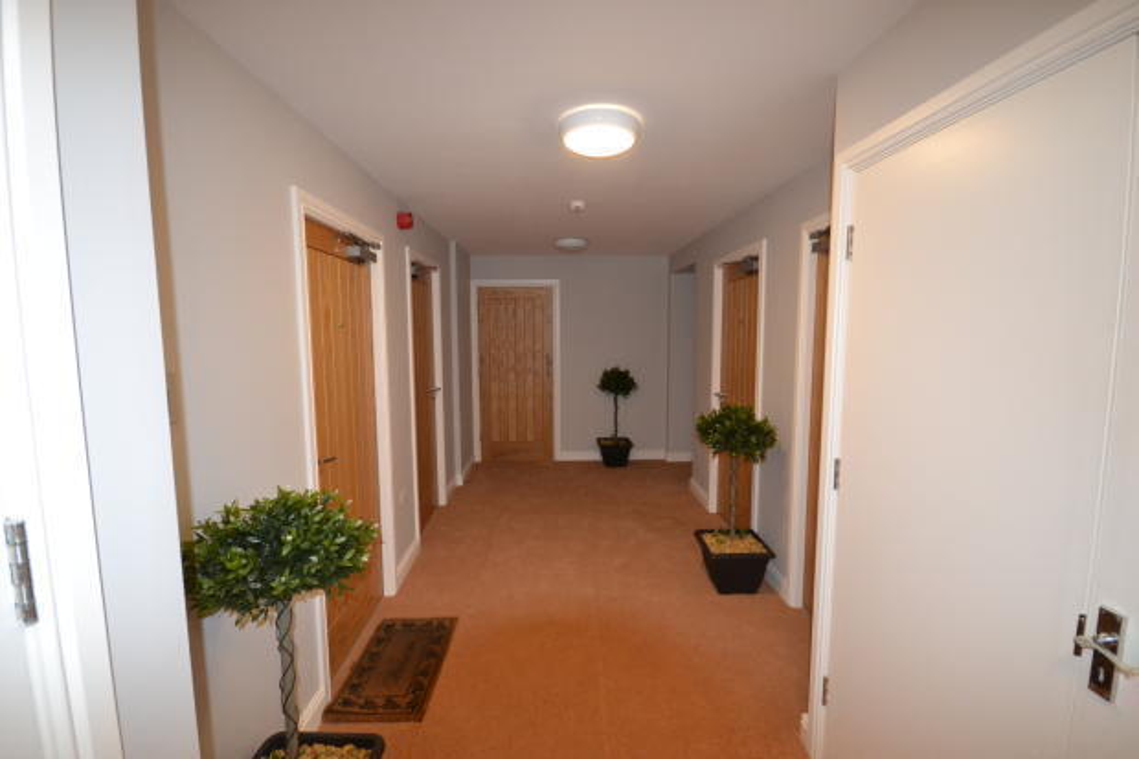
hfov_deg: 100.4
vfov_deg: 77.3
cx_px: 570
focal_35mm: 15
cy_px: 380
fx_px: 474
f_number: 4
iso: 2200
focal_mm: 10
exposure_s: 1/60
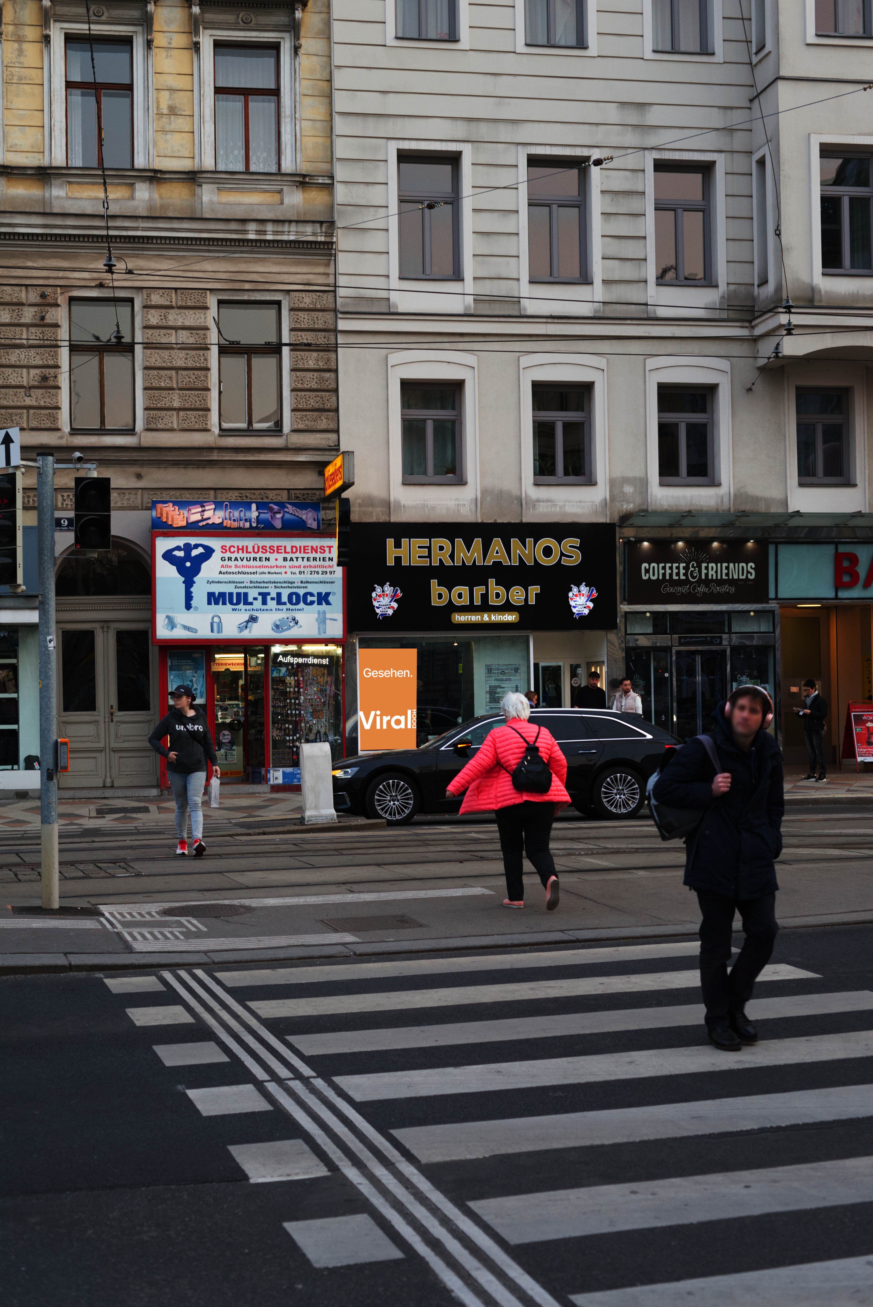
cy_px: 654
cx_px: 436
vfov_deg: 39.6
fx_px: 1816
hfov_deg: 27.0
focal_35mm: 50
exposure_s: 1/160
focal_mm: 50
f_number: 4
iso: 800
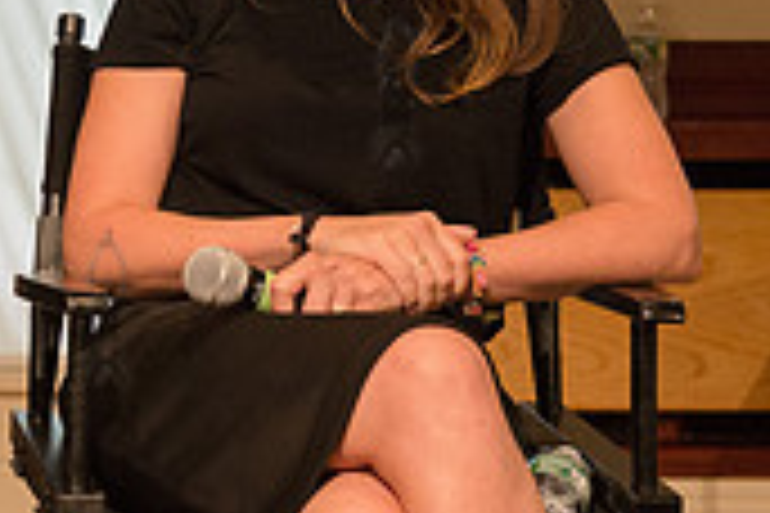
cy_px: 88
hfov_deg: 11.5
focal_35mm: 170
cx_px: -477
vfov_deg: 8.1
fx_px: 3636
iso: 2500
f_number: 4
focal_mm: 50
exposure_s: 1/400
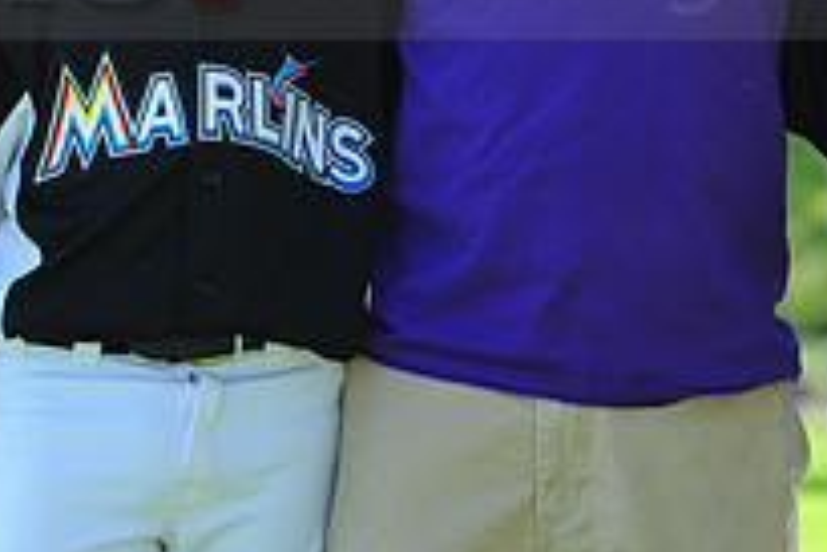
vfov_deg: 5.3
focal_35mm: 260
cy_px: -81
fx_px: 5977
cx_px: 589
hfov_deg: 7.9
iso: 200
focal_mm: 92
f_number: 4
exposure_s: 1/500
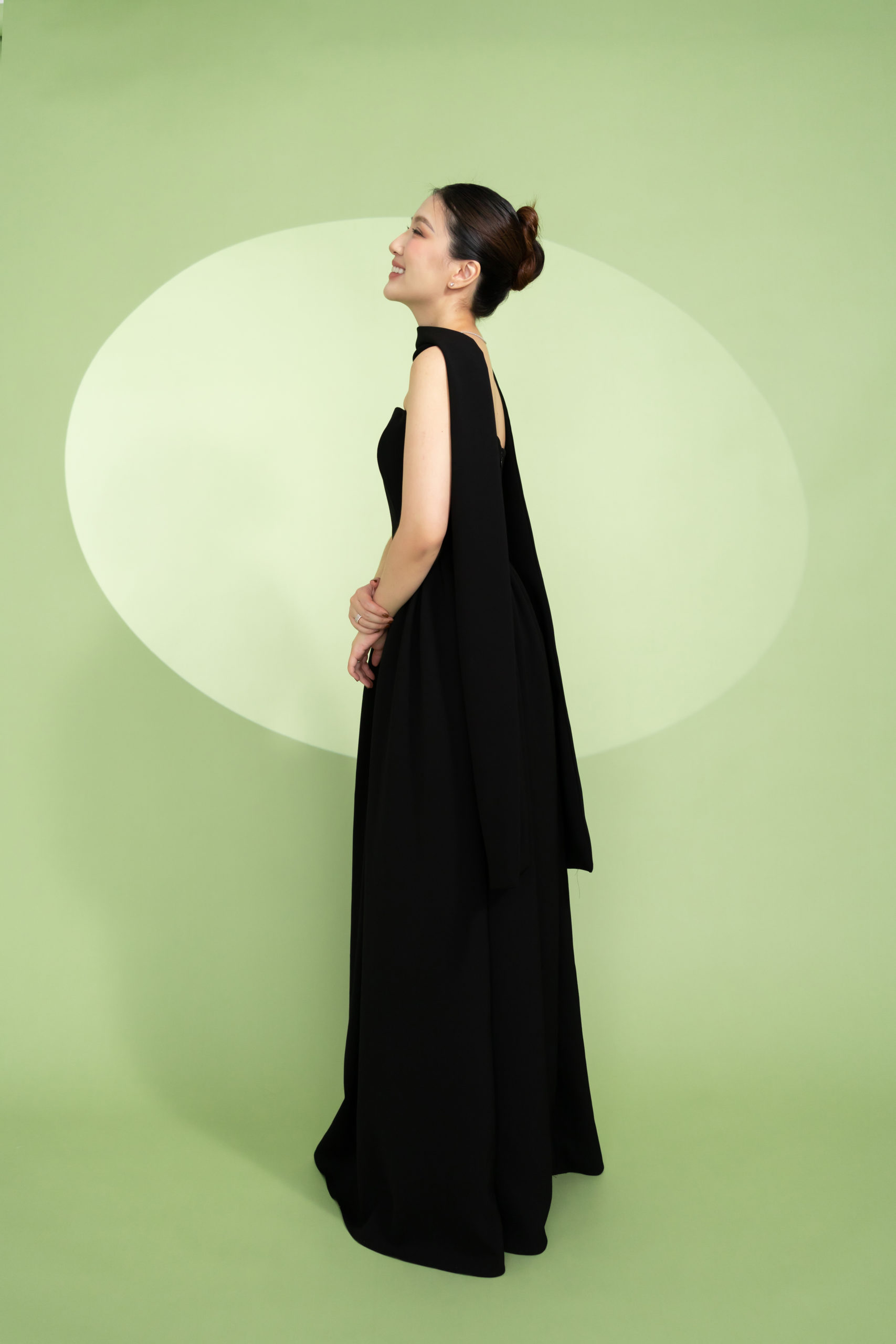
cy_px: 672
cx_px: 448
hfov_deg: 37.9
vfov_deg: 54.4
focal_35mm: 35
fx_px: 1306
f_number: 2.8
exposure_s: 1/320
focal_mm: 35
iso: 500
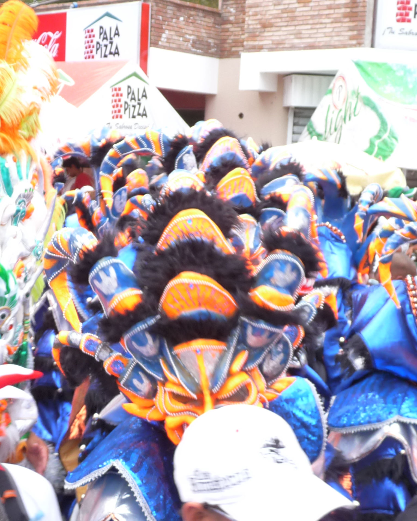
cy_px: 261
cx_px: 163
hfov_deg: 29.6
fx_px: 787
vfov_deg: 36.7
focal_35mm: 51
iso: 160
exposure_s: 1/50
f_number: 2.8
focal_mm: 4.8
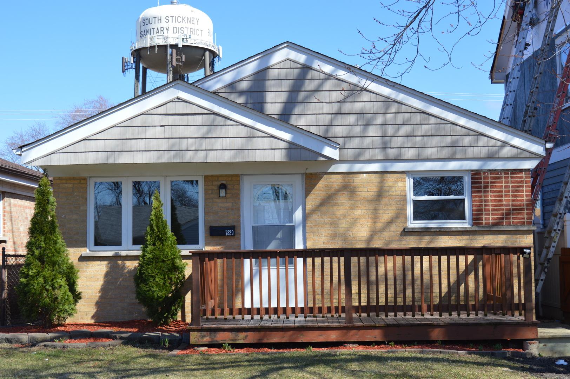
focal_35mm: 52
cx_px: 285
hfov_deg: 37.9
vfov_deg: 25.7
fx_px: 831
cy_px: 190
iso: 100
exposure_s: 1/250
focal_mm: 35
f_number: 8
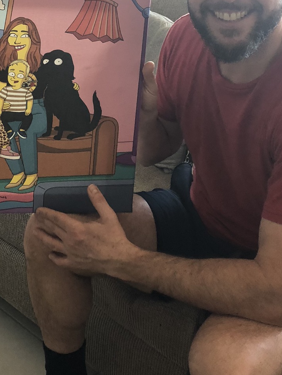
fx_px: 652
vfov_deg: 31.4
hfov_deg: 24.1
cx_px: 59
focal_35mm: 60
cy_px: 78
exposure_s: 1/30
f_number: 1.8
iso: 40
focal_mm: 3.99
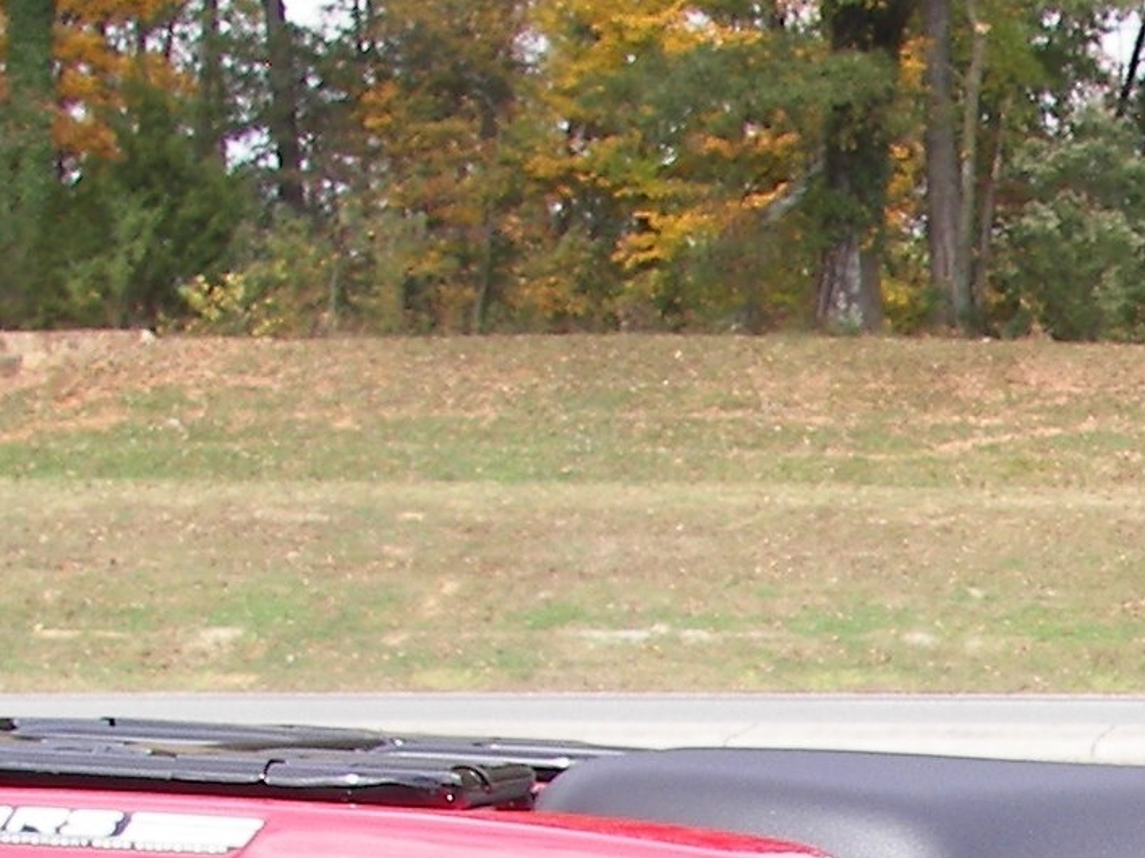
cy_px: 1172
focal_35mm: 132
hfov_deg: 14.1
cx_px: 1645
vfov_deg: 10.9
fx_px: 4365
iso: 50
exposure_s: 1/250
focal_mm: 6
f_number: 2.8
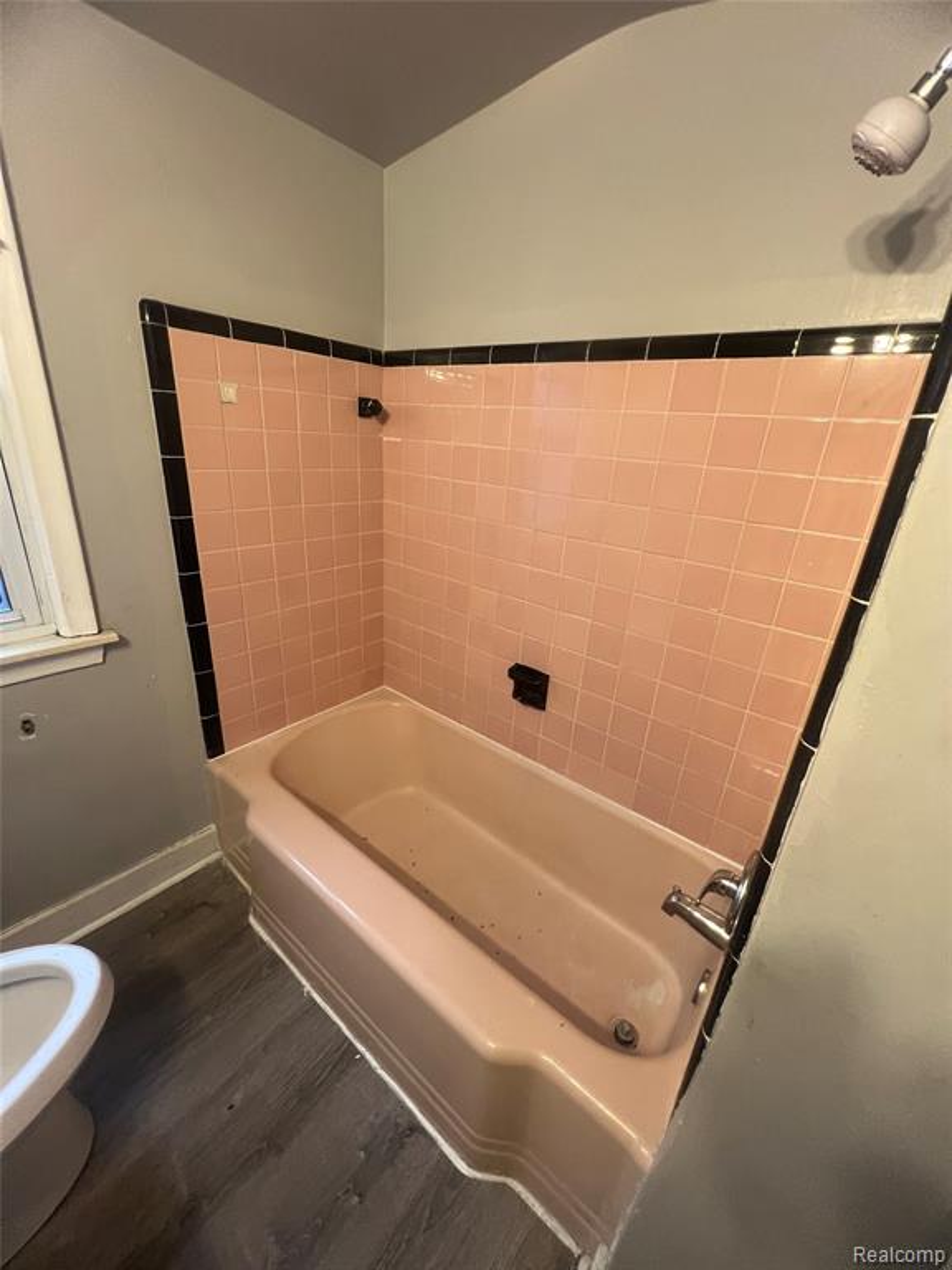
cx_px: 476
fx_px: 477
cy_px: 635
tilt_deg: -20.0
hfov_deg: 89.9
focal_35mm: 13
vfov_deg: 106.2
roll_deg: -2.8
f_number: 1.8
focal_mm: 1.57
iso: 160
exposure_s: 1/60
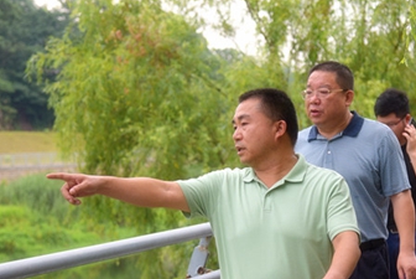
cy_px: 208
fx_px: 1342
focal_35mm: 116
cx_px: 267
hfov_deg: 17.6
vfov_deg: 11.8
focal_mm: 65
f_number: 4
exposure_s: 1/640
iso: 400
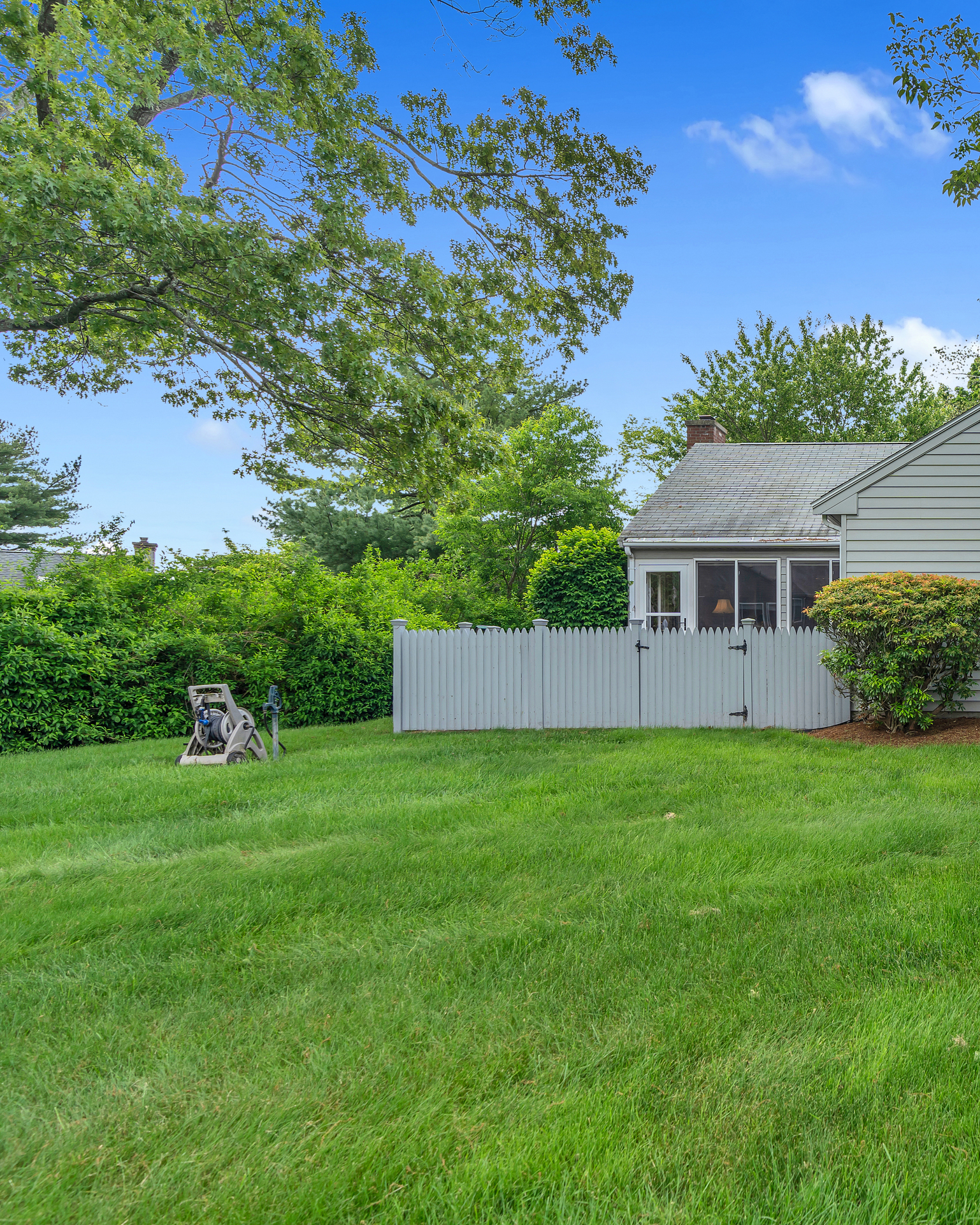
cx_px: 936
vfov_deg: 70.3
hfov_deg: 50.0
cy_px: 635
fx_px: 870
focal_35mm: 24
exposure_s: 1/40
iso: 100
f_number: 7.1
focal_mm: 16
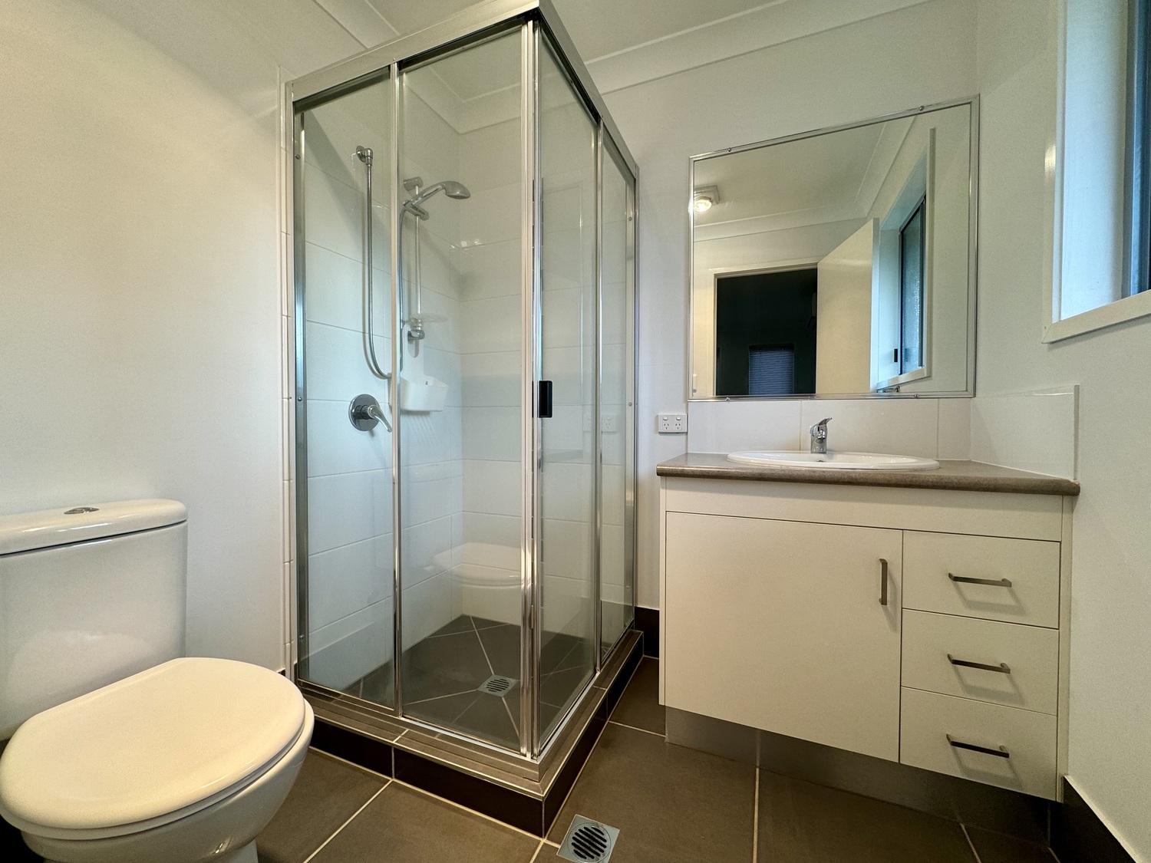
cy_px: 432
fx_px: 466
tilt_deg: -1.8
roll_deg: +0.4
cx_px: 576
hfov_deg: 102.1
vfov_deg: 85.7
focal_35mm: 14
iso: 64
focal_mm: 2.22
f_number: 2.2
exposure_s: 1/100
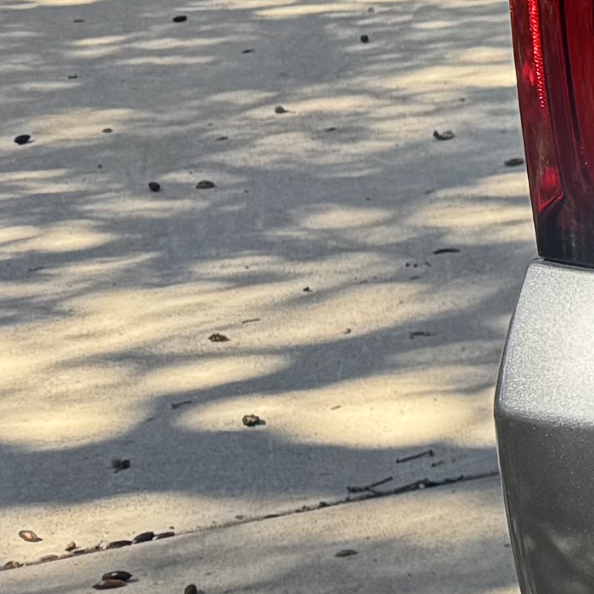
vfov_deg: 11.1
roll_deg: +0.6
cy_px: 66
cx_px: 2155
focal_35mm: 157
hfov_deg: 8.1
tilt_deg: -12.7
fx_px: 3048
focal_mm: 6.76
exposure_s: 1/739
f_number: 1.78
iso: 80
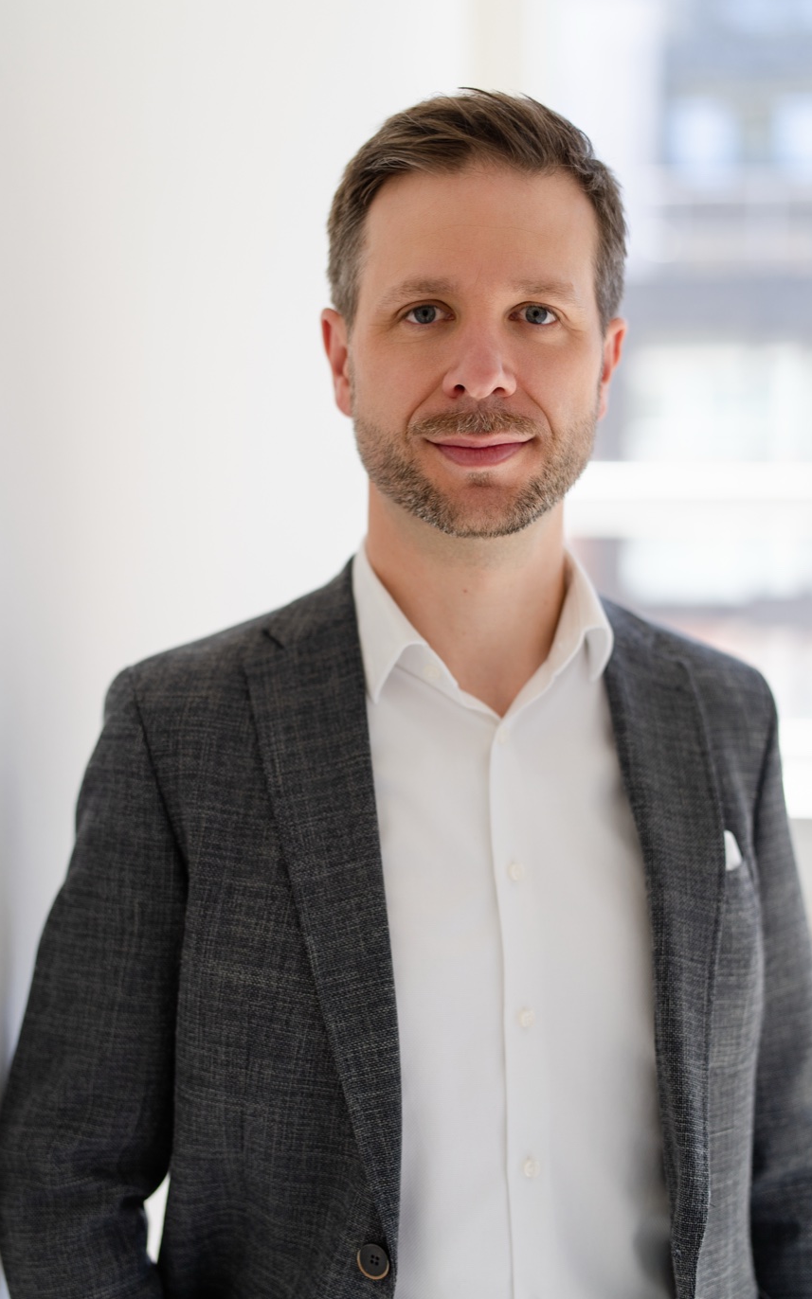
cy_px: 660
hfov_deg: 24.9
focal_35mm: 52
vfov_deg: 38.9
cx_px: 393
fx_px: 1842
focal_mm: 50
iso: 100
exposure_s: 1/500
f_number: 1.6
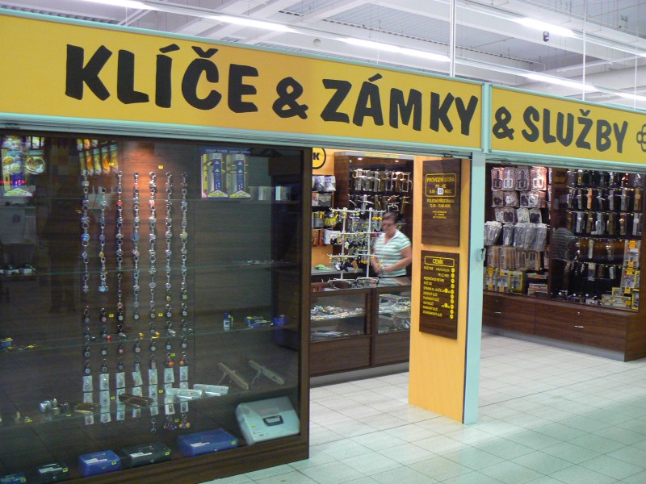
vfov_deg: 39.7
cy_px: 242
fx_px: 672
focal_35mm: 36
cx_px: 323
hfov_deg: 51.4
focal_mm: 6
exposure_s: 1/13
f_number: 2.8
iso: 200
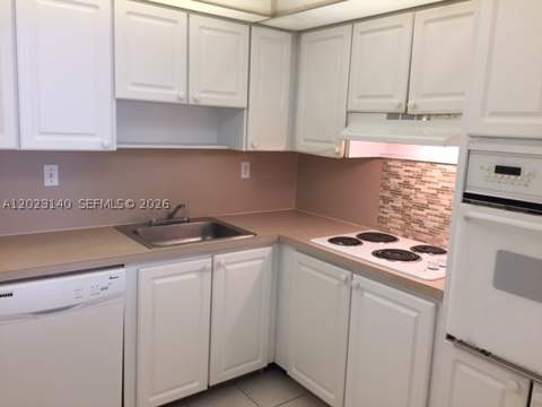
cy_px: 204
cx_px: 271
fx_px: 454
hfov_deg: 61.7
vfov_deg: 48.2
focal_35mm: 29
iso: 32
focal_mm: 4.15
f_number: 2.2
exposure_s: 1/30
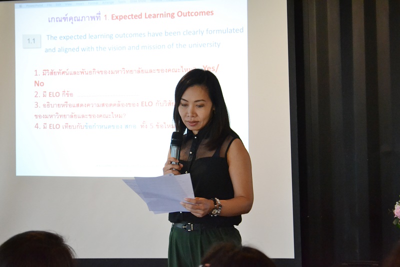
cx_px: 200
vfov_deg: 16.5
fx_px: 916
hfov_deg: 24.6
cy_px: 134
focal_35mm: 82
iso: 3200
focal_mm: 55
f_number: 5.6
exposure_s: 1/60
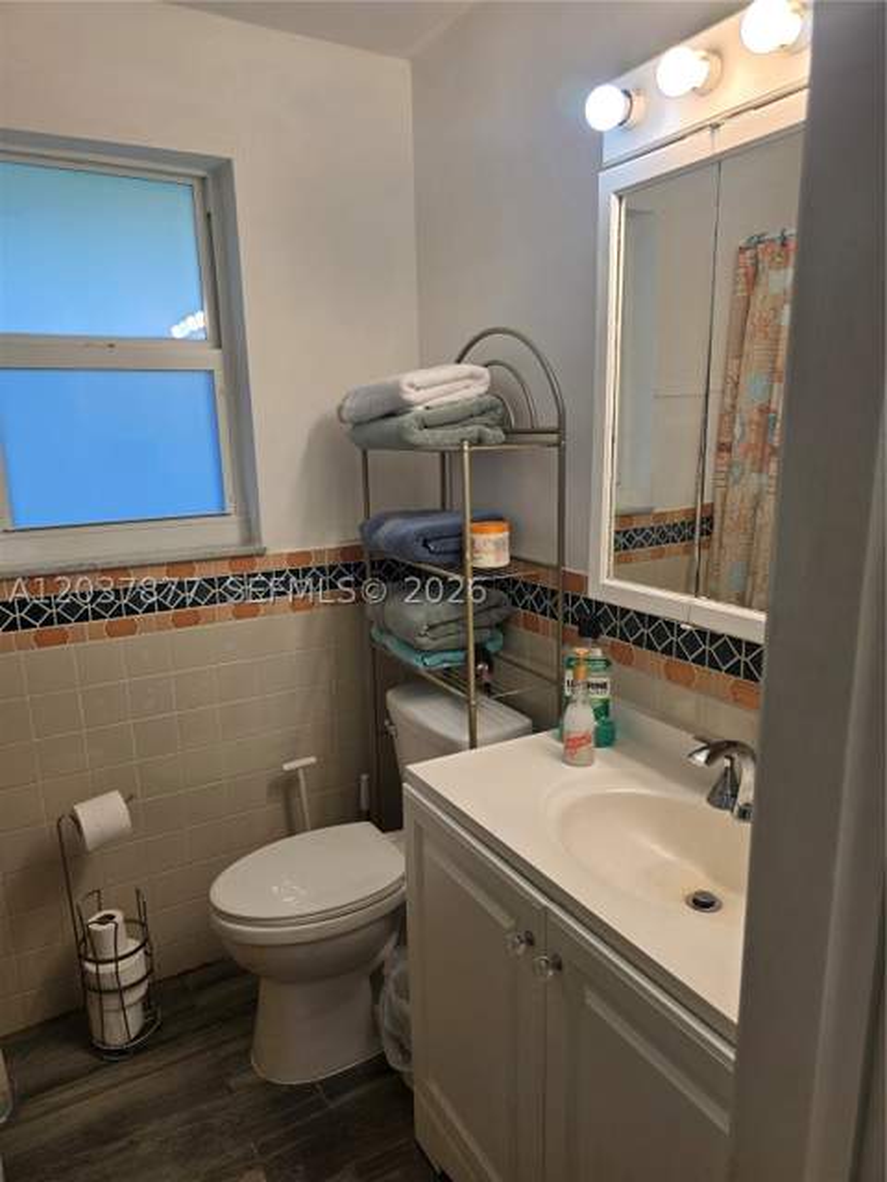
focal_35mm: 23
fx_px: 786
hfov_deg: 58.9
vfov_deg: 73.9
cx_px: 444
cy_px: 591
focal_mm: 6.3
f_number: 1.7
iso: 40
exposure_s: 1/120
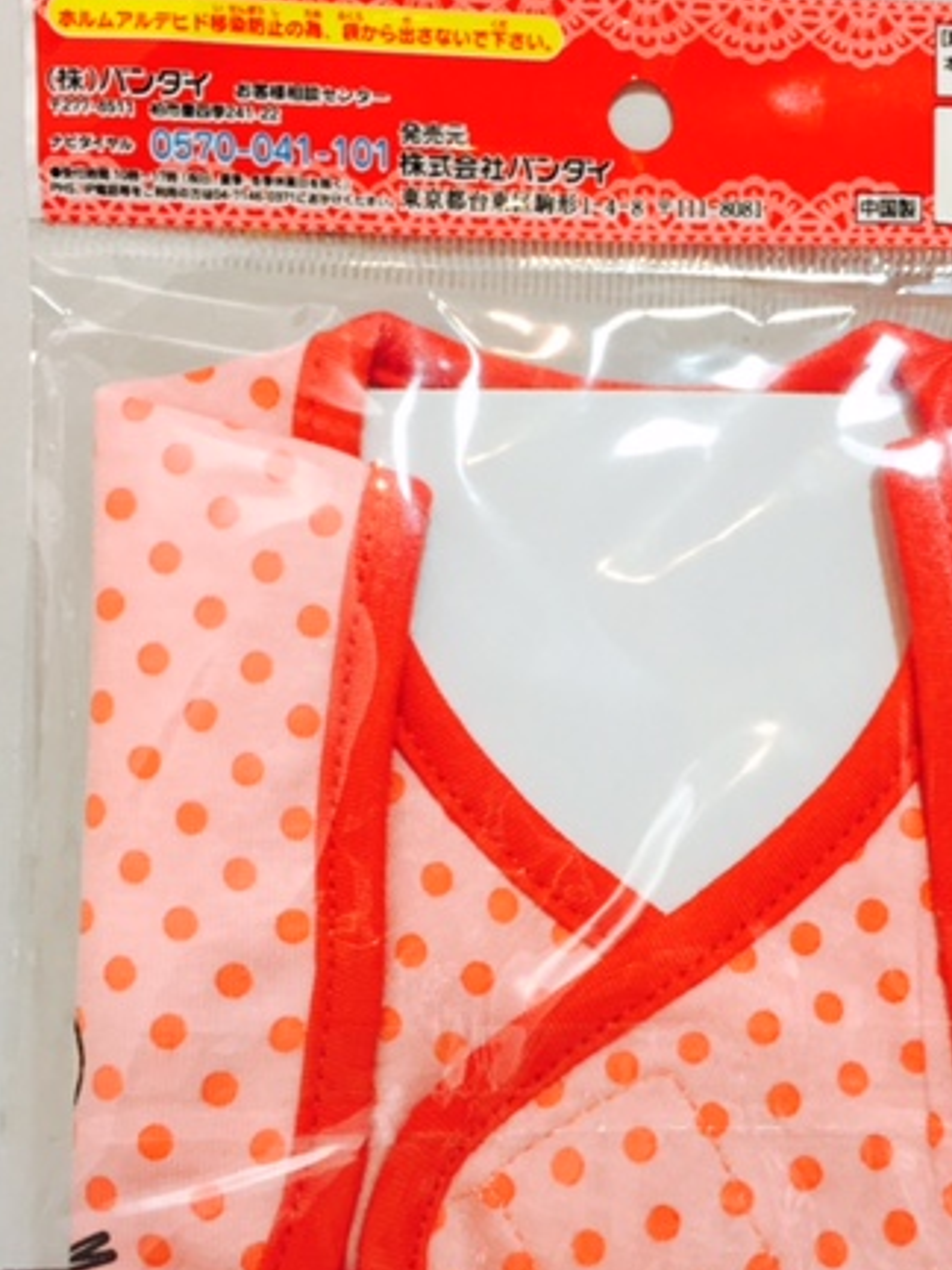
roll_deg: -1.1
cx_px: 608
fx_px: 1577
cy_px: 773
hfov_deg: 33.4
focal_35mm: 43
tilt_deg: -13.2
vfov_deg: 43.6
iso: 80
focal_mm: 4.15
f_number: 2.2
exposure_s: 1/33
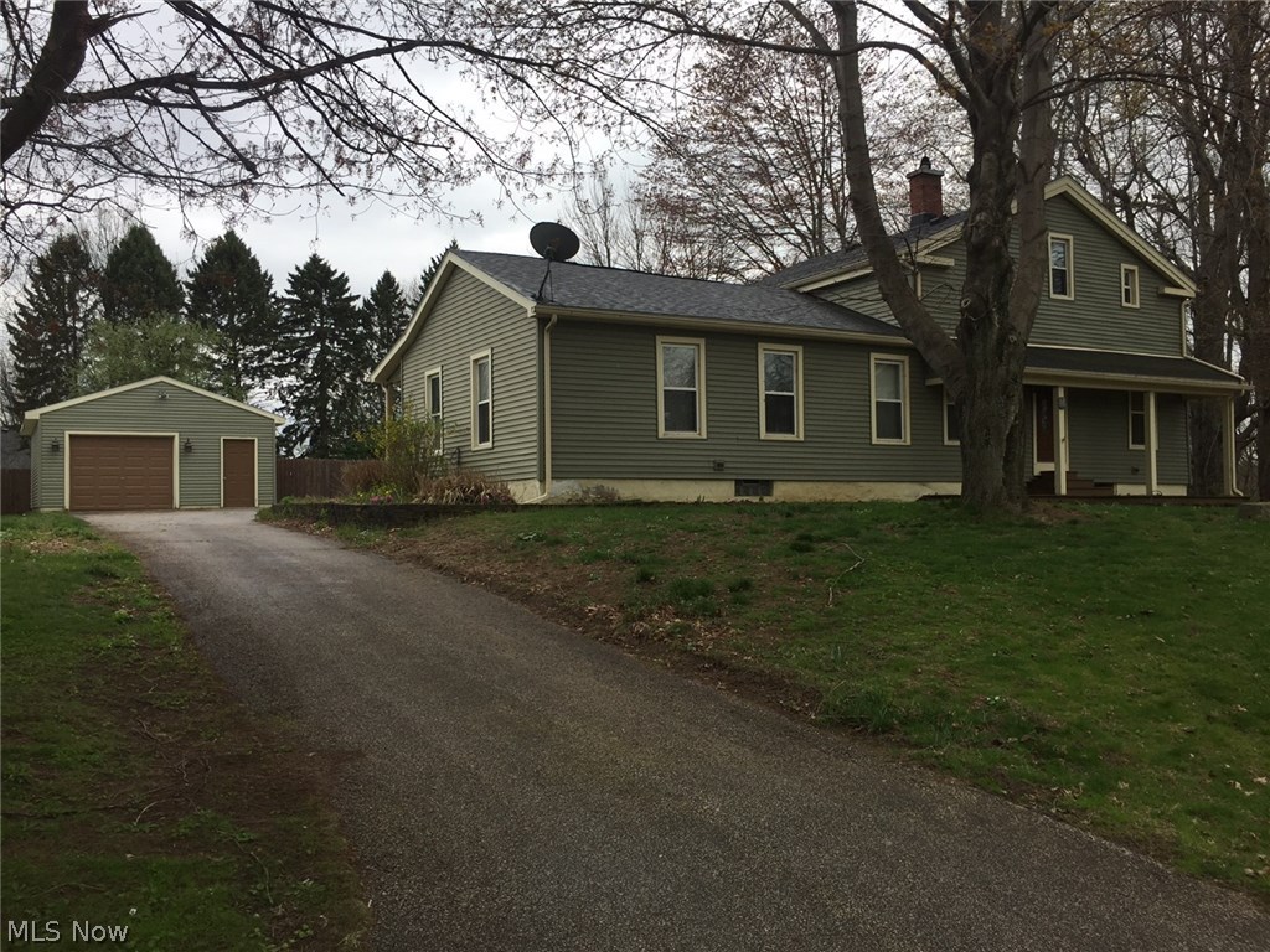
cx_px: 635
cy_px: 476
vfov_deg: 48.2
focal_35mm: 29
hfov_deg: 61.7
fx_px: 1064
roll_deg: -0.6
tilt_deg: +0.9
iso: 32
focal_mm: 4.15
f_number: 2.2
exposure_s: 1/791
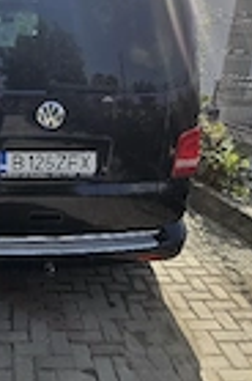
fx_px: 412
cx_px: 19
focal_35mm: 39
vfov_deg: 49.6
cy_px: 206
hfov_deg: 32.2
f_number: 2.2
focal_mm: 1.7
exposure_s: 1/1667
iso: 25
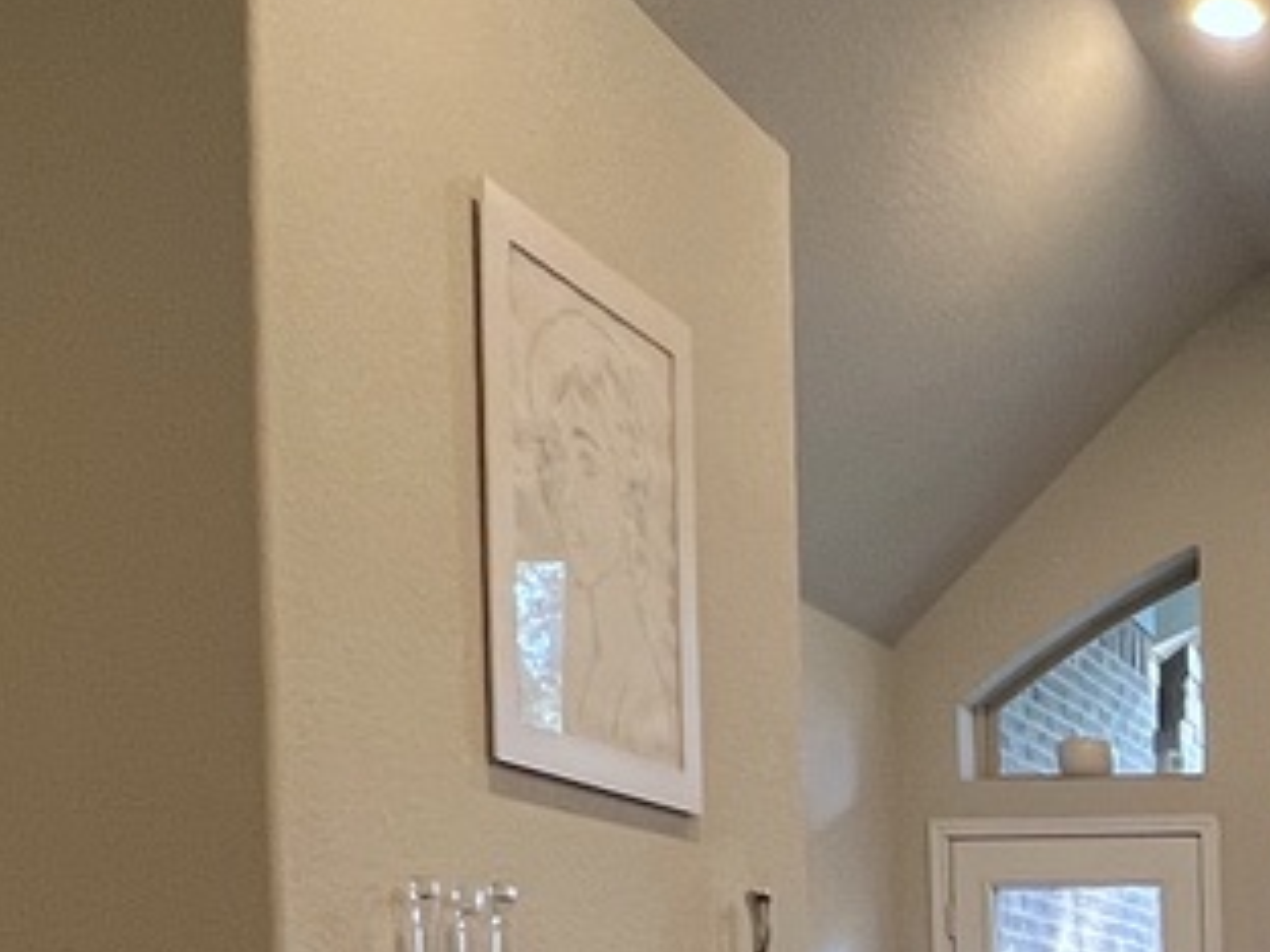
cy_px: 1221
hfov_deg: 26.5
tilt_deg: -2.4
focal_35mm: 60
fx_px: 2201
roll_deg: +0.5
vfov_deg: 22.1
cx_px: 1718
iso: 160
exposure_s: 1/60
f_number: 1.8
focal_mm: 1.57
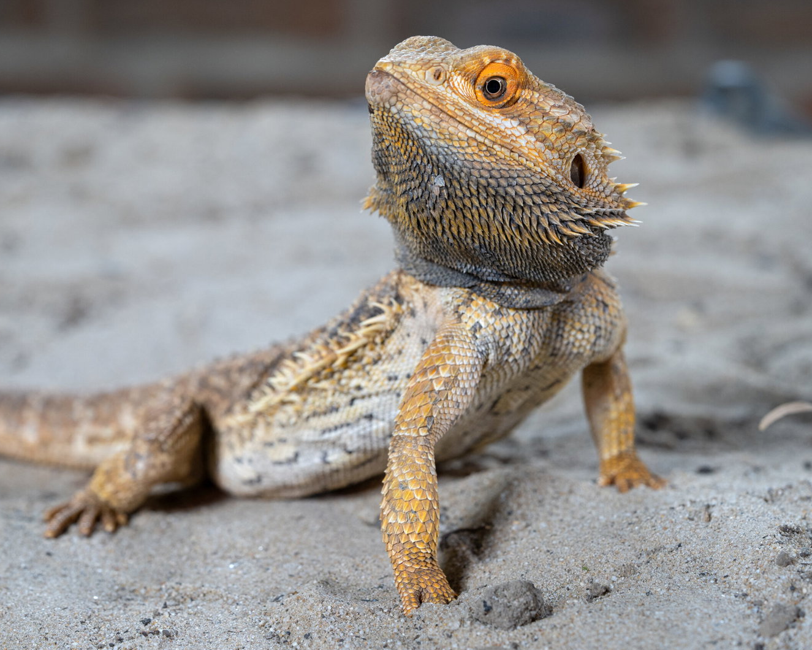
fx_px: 2451
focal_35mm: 102
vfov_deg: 15.1
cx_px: 383
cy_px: 327
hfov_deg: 18.8
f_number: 6.3
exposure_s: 1/5
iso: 640
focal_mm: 90
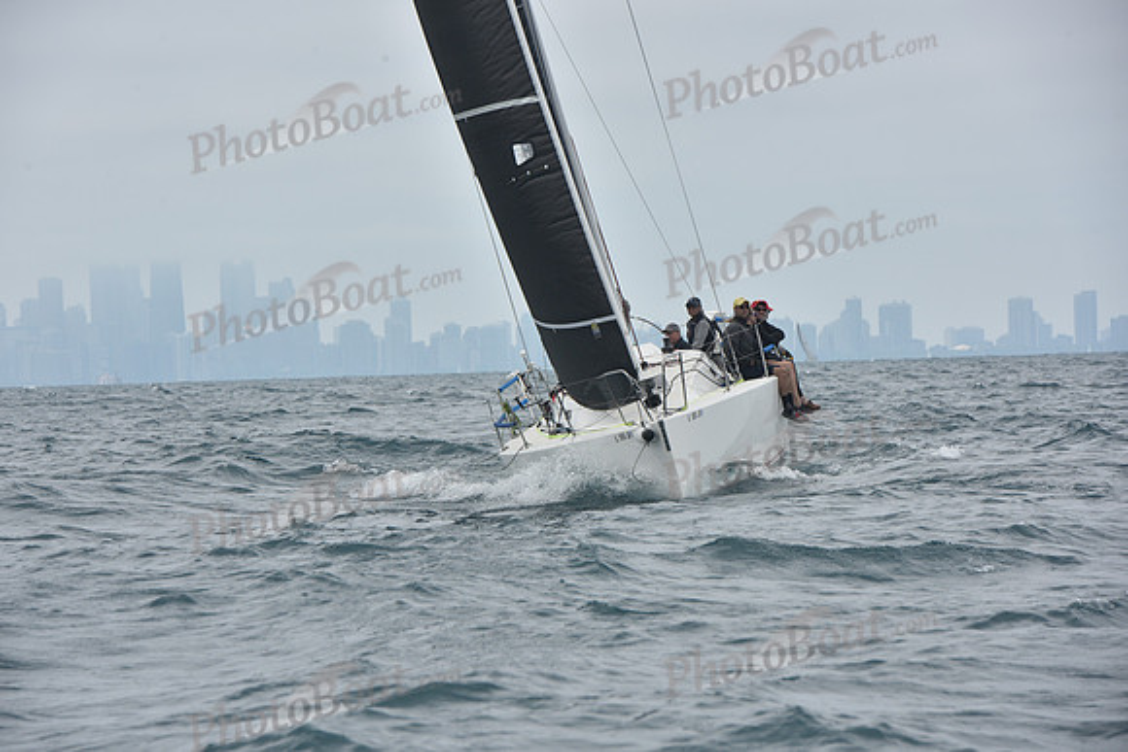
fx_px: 6268
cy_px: 376
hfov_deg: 10.3
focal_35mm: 200
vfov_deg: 6.9
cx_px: 564
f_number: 11
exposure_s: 1/800
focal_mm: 200
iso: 250
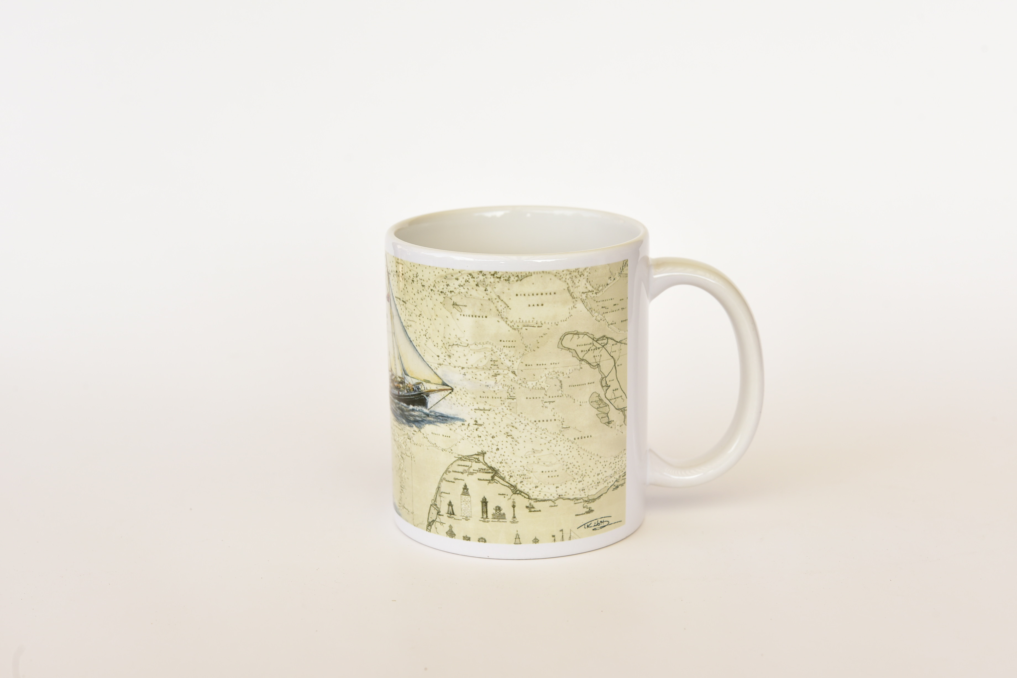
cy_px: 339
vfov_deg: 22.6
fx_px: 1695
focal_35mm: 60
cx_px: 508
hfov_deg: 33.4
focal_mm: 60
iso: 400
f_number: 8
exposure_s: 1/125
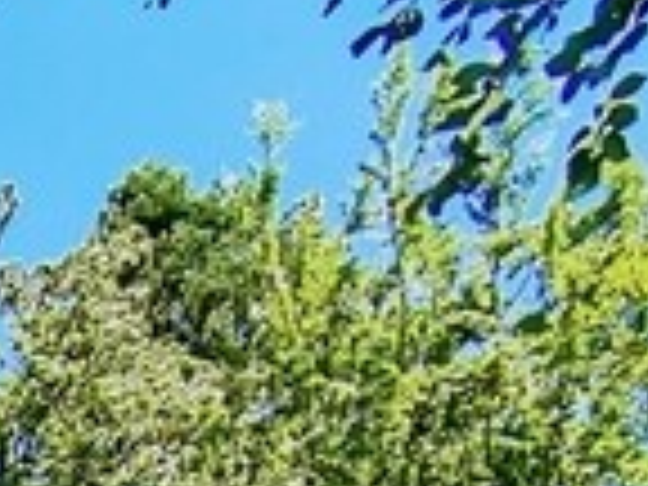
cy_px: 1683
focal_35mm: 114
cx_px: -922
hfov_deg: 13.0
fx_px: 2134
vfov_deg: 9.0
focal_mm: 2.26
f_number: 2.2
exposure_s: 1/556
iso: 50
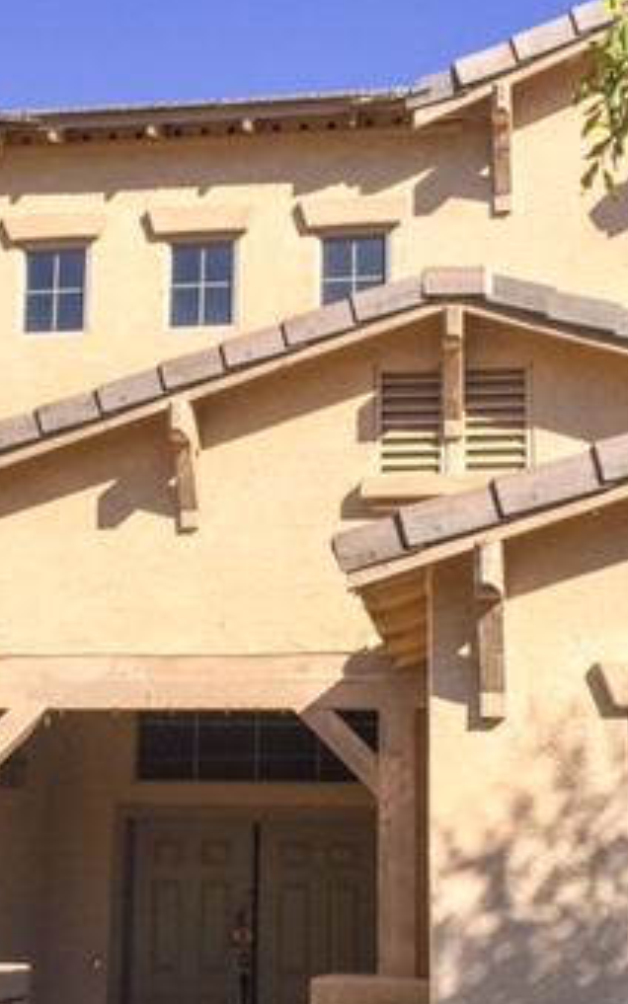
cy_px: 643
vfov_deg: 34.9
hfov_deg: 22.3
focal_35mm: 58
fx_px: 1588
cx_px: 249
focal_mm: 4.15
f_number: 2.2
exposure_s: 1/2639
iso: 32
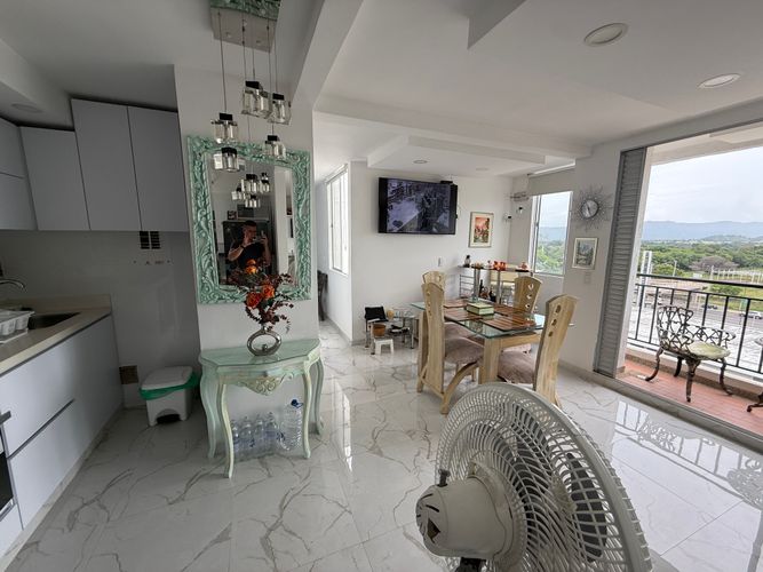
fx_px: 309
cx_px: 382
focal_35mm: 14
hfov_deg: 102.1
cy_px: 286
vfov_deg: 85.7
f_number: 2.2
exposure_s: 1/174
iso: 50
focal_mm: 2.22
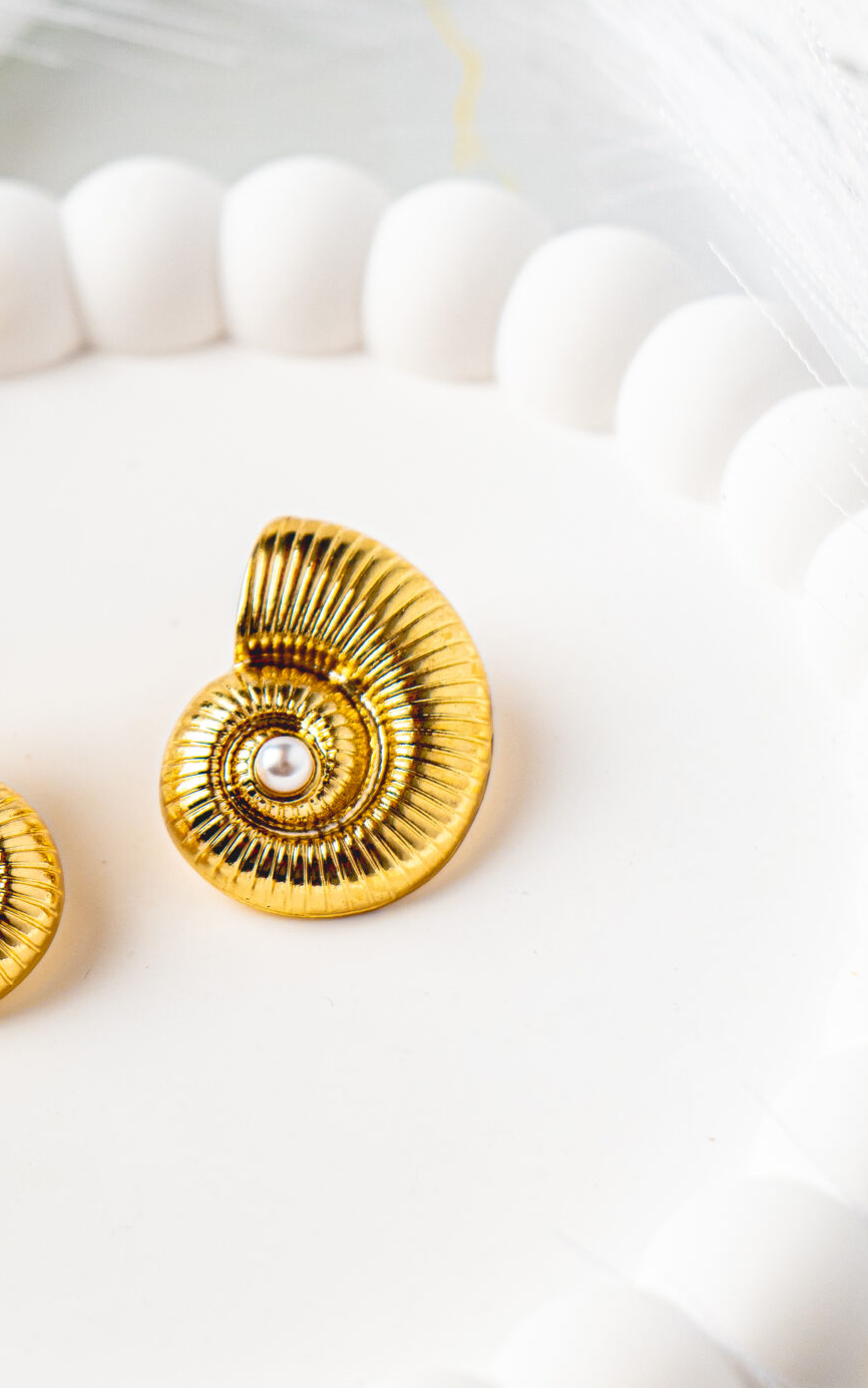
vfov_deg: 18.4
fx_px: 4276
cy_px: 458
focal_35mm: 113
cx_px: 196
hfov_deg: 11.6
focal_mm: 60
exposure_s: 1/160
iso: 400
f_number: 7.1
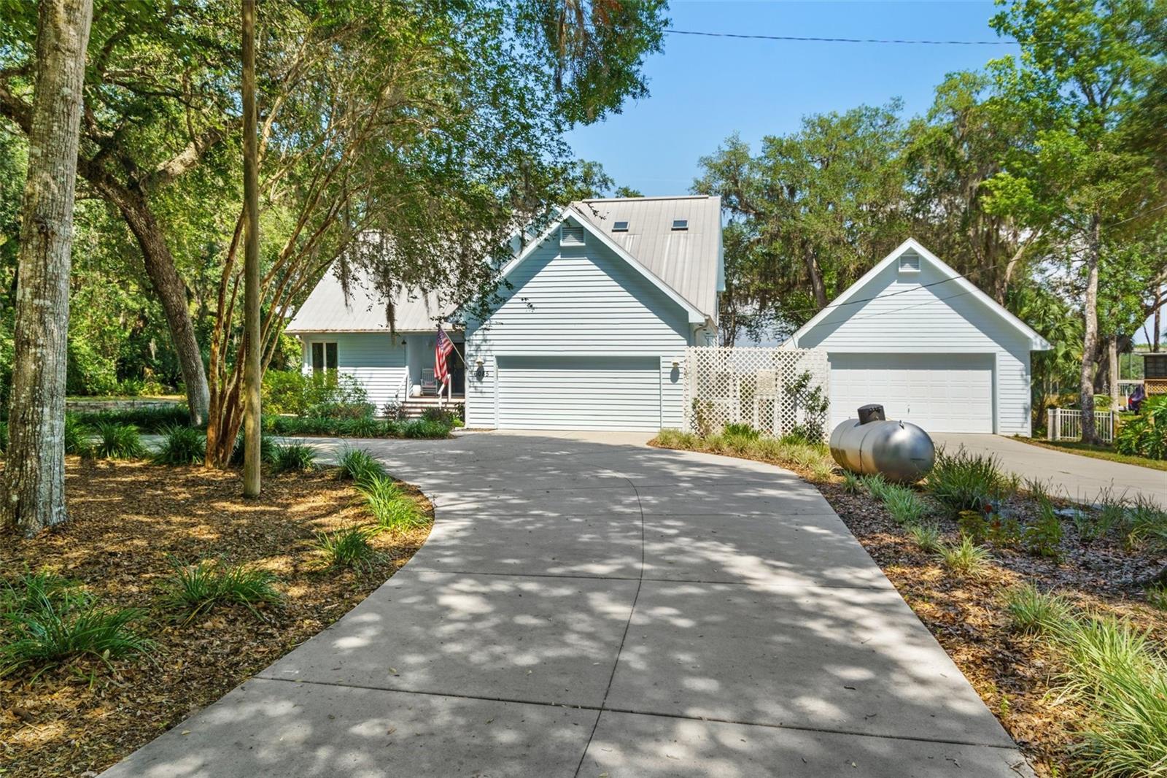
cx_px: 584
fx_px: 745
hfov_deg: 76.1
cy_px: 389
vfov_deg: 55.1
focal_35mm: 23
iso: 320
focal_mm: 23
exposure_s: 1/250
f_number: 8
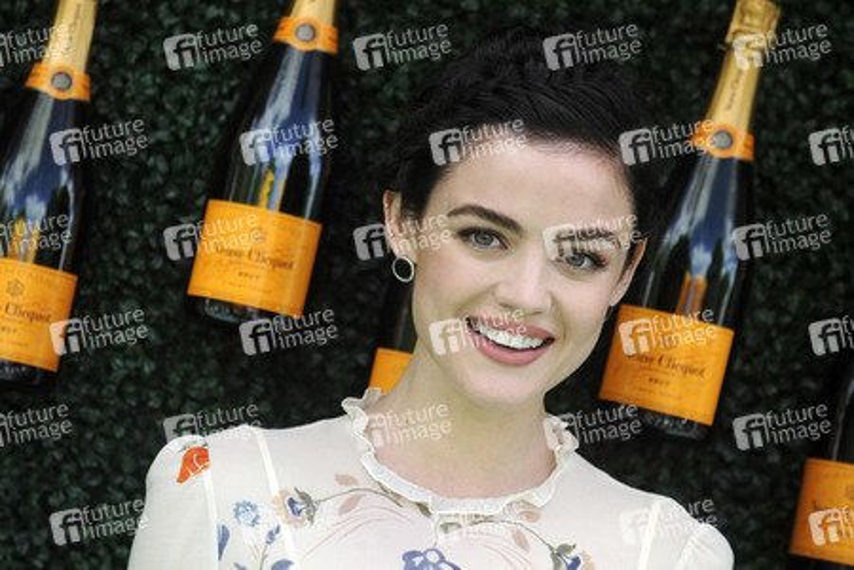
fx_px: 4744
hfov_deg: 10.3
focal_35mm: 200
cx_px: 427
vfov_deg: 6.9
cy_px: 285
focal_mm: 200
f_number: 6.3
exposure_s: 1/640
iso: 320
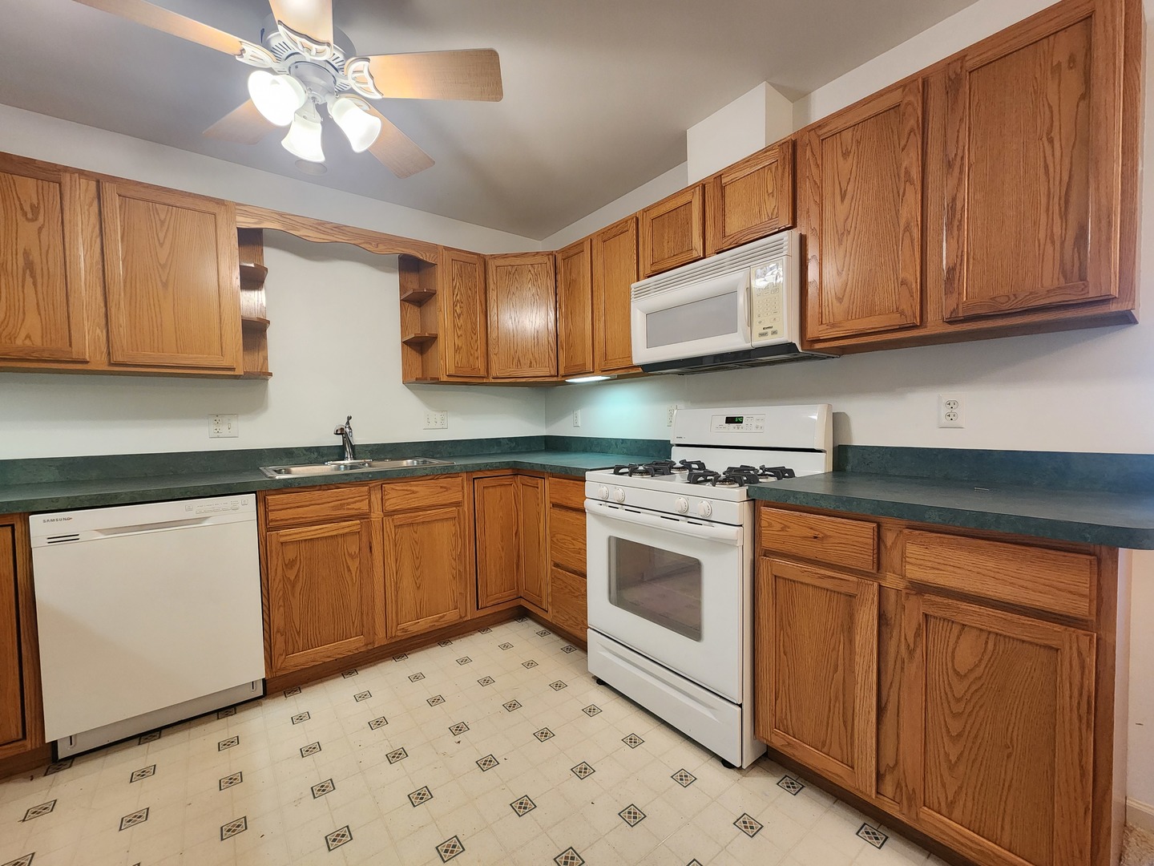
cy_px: 433
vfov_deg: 89.9
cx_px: 577
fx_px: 433
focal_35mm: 13
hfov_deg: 106.2
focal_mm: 2.2
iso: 320
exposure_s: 1/60
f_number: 2.2
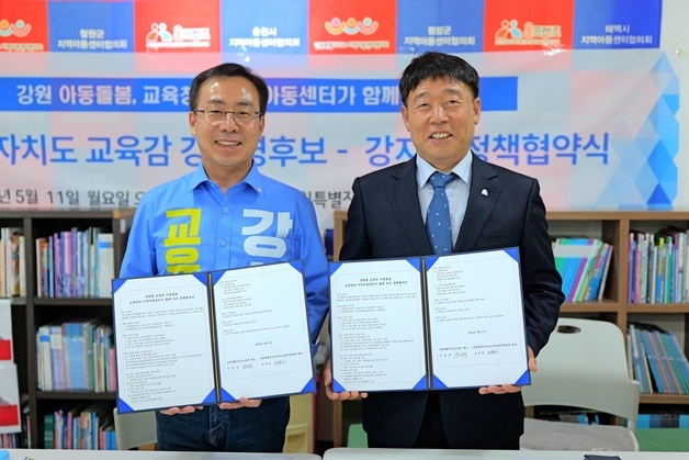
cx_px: 344
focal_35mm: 42
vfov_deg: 31.9
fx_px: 804
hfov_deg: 46.4
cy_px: 230
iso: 500
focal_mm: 42
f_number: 2.8
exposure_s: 1/500
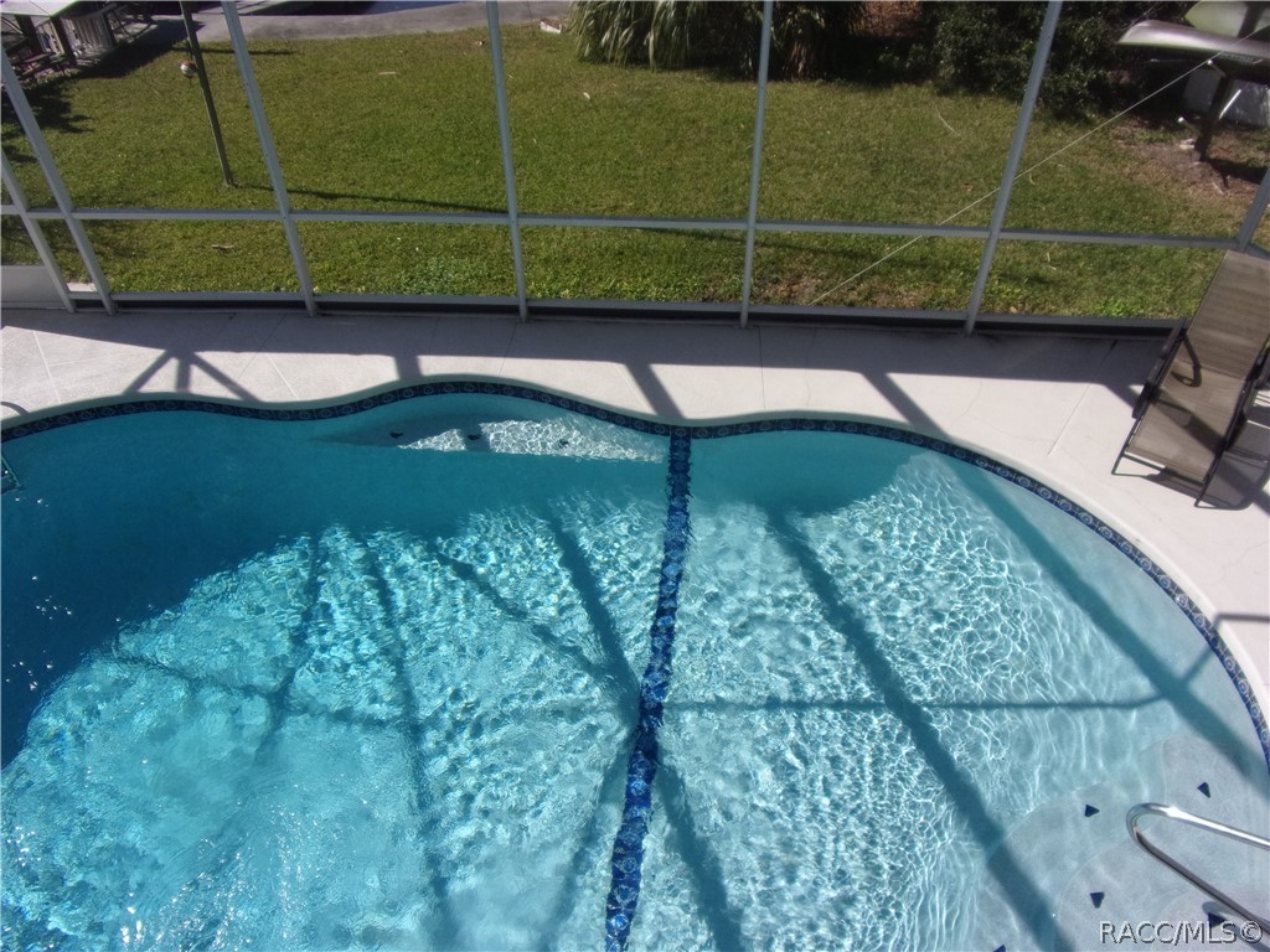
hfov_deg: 71.6
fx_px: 881
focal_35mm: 24
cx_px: 635
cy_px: 476
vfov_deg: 56.8
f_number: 3.3
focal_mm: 4.3
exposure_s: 1/850
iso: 80
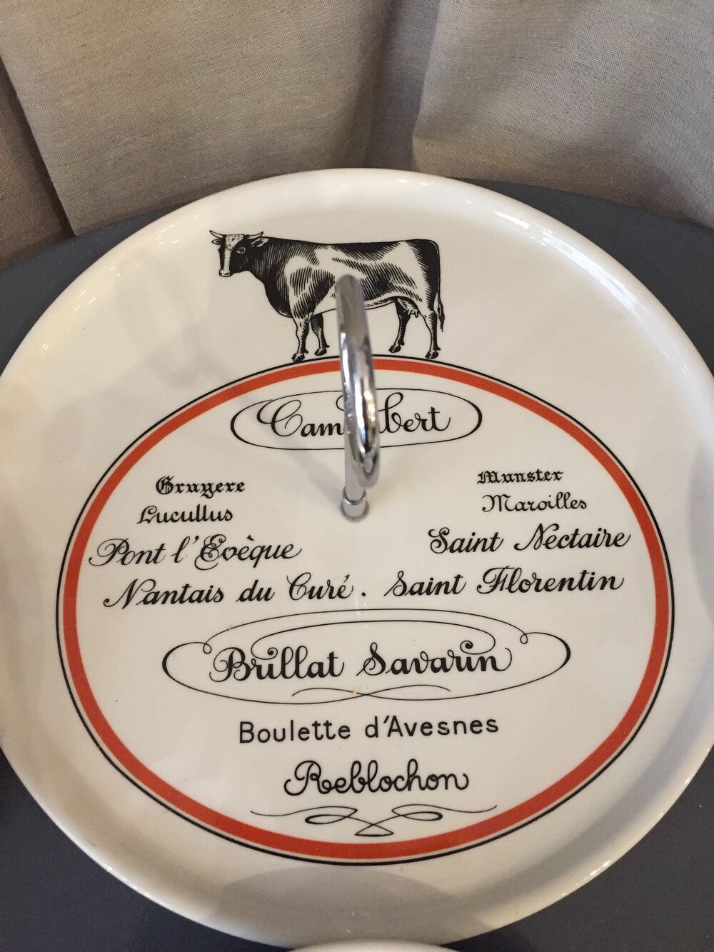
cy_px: 476
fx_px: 797
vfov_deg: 61.7
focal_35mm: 29
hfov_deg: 48.2
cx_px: 357
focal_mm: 4.15
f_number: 2.2
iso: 250
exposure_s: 1/25
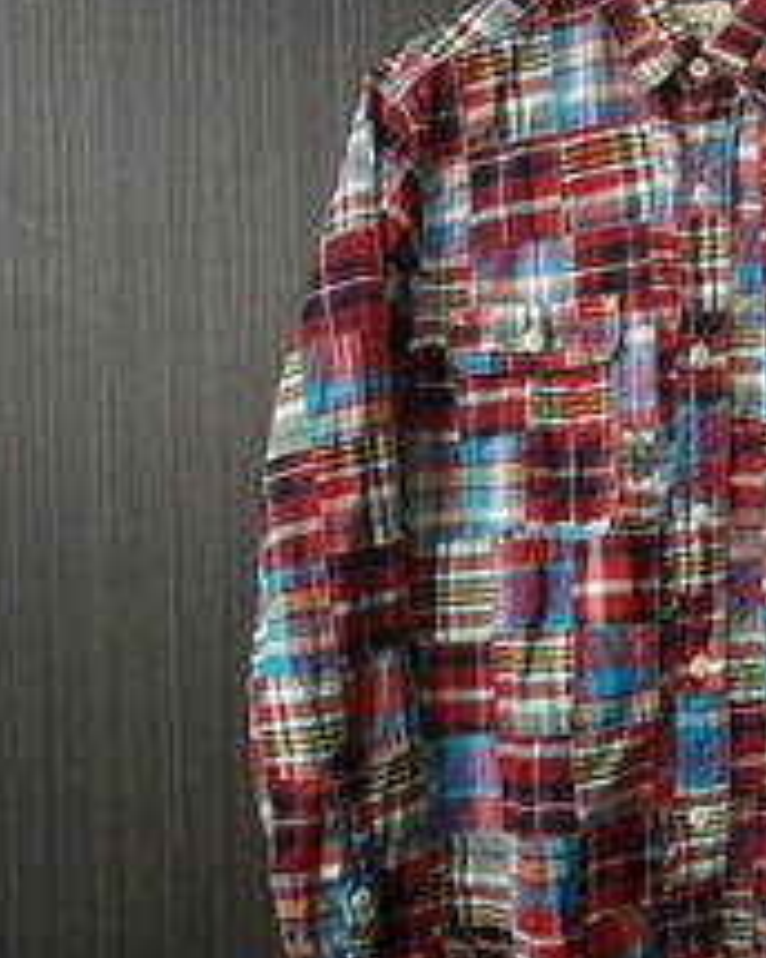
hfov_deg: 26.8
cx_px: 730
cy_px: 452
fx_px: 1530
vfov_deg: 34.7
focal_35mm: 54
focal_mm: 6.1
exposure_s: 1/30
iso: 800
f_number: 3.8
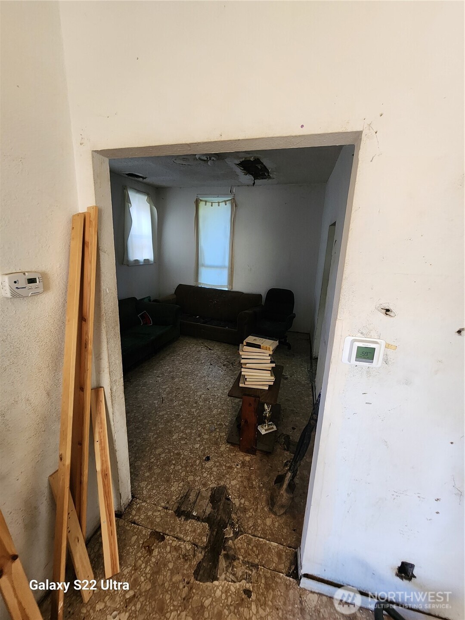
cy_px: 310
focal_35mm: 13
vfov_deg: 106.2
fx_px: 233
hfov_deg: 89.9
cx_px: 232
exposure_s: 1/60
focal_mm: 2.2
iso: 250
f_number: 2.2
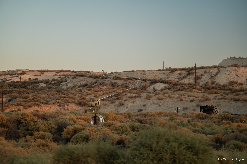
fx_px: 487
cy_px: 82
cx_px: 124
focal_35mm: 71
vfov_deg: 19.2
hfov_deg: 28.5
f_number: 2.8
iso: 100
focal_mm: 71
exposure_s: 1/160
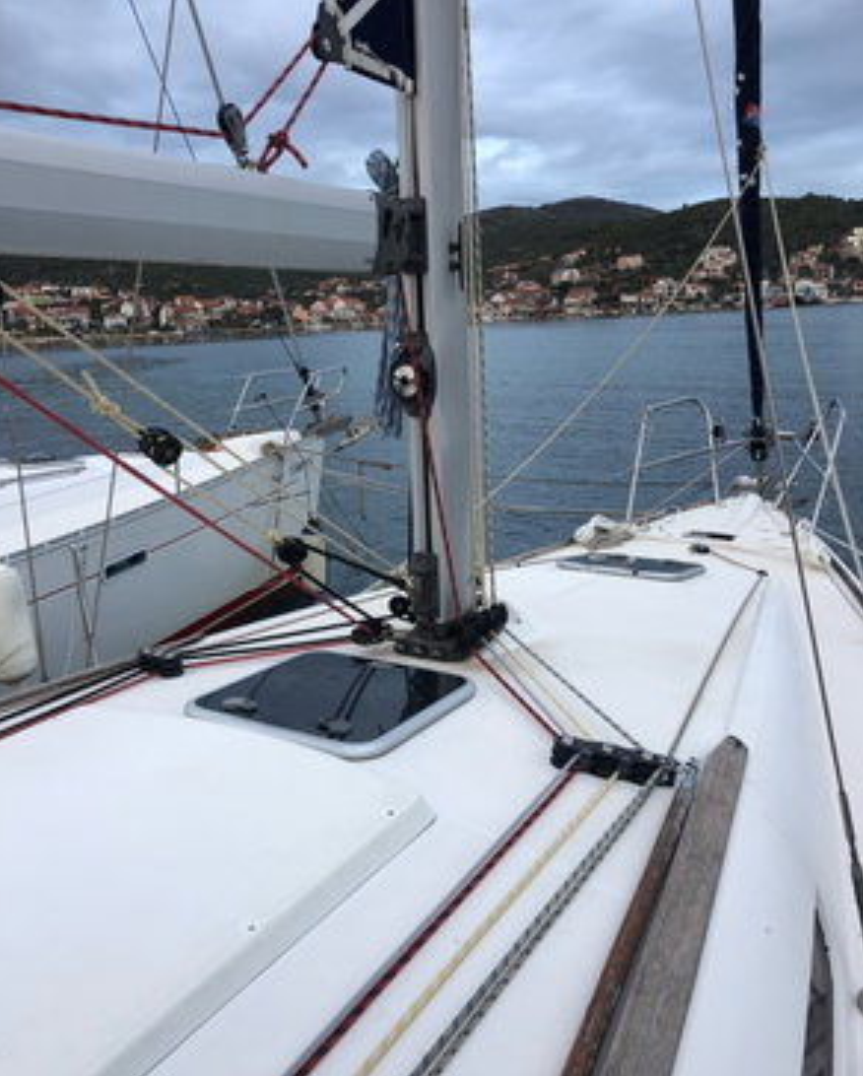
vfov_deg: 58.7
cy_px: 511
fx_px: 956
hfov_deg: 48.6
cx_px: 432
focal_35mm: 30
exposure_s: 1/120
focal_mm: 4
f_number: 1.8
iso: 40
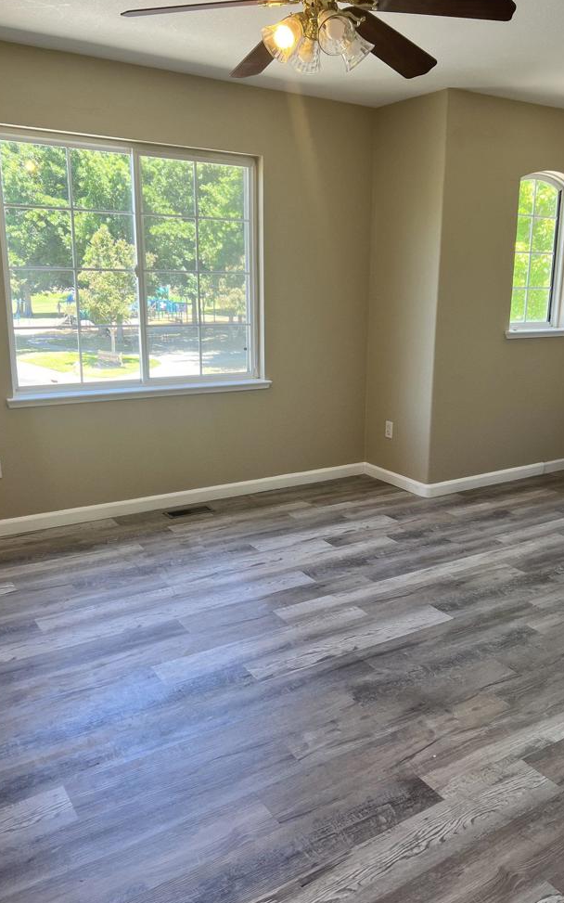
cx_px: 317
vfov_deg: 64.6
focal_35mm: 29
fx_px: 713
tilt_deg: -12.1
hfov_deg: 43.1
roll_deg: +1.3
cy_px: 448
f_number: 1.5
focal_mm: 5.7
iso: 50
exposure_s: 1/144
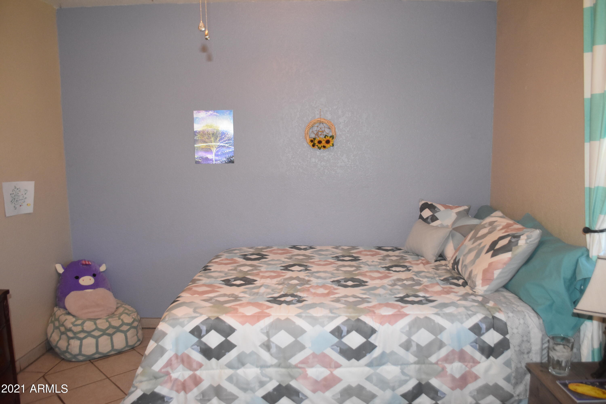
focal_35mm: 27
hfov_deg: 67.4
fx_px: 454
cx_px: 303
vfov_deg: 47.9
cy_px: 202
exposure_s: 1/60
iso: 2000
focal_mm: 18
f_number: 4
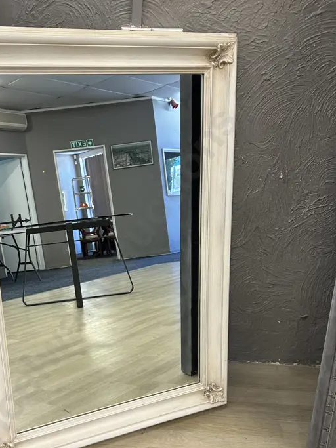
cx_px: 106
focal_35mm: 36
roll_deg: -1.5
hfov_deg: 39.1
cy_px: 281
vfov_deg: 50.8
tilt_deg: -28.2
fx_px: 466
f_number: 1.78
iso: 200
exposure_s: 1/100
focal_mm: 6.86
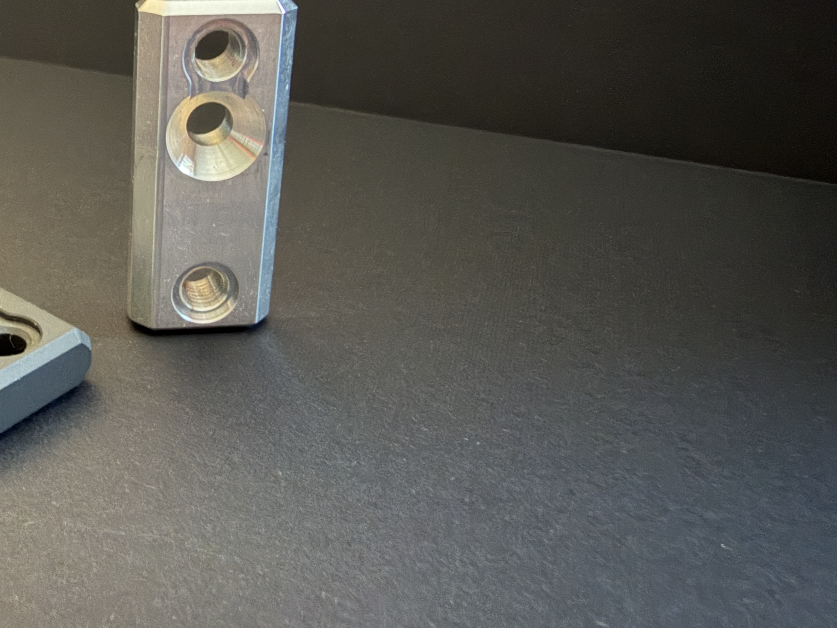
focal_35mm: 37
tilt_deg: -22.3
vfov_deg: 37.7
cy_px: 159
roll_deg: +1.7
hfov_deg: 48.0
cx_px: 199
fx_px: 895
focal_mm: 2.22
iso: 500
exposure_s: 1/7
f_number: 2.2
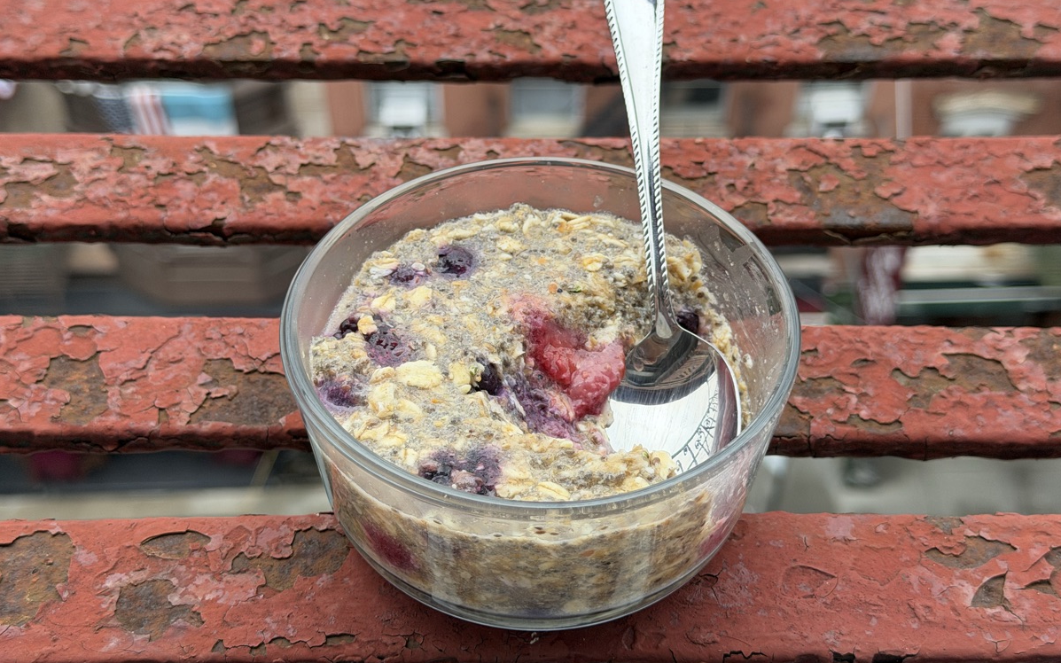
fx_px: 1475
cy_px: 277
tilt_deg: -49.3
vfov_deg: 25.3
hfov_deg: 39.6
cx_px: 531
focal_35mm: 51
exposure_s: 1/366
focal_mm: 6.76
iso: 64
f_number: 1.78
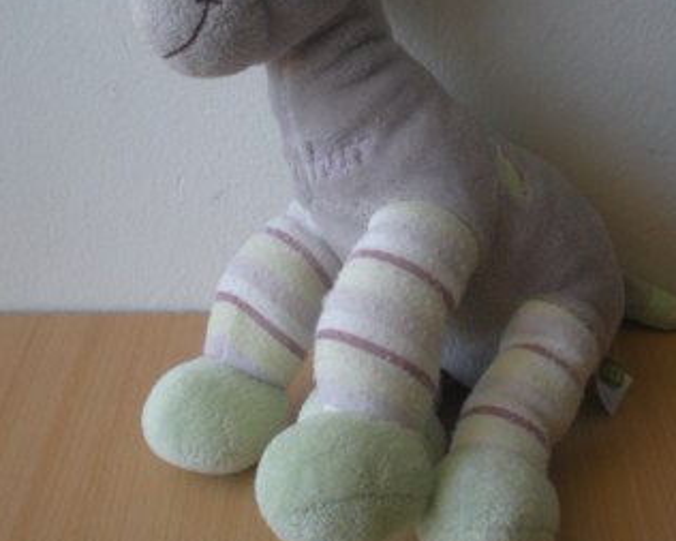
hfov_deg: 30.9
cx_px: 379
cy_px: 222
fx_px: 1221
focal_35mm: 61
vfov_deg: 25.0
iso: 88
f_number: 3.1
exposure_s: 1/62.7
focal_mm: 6.3
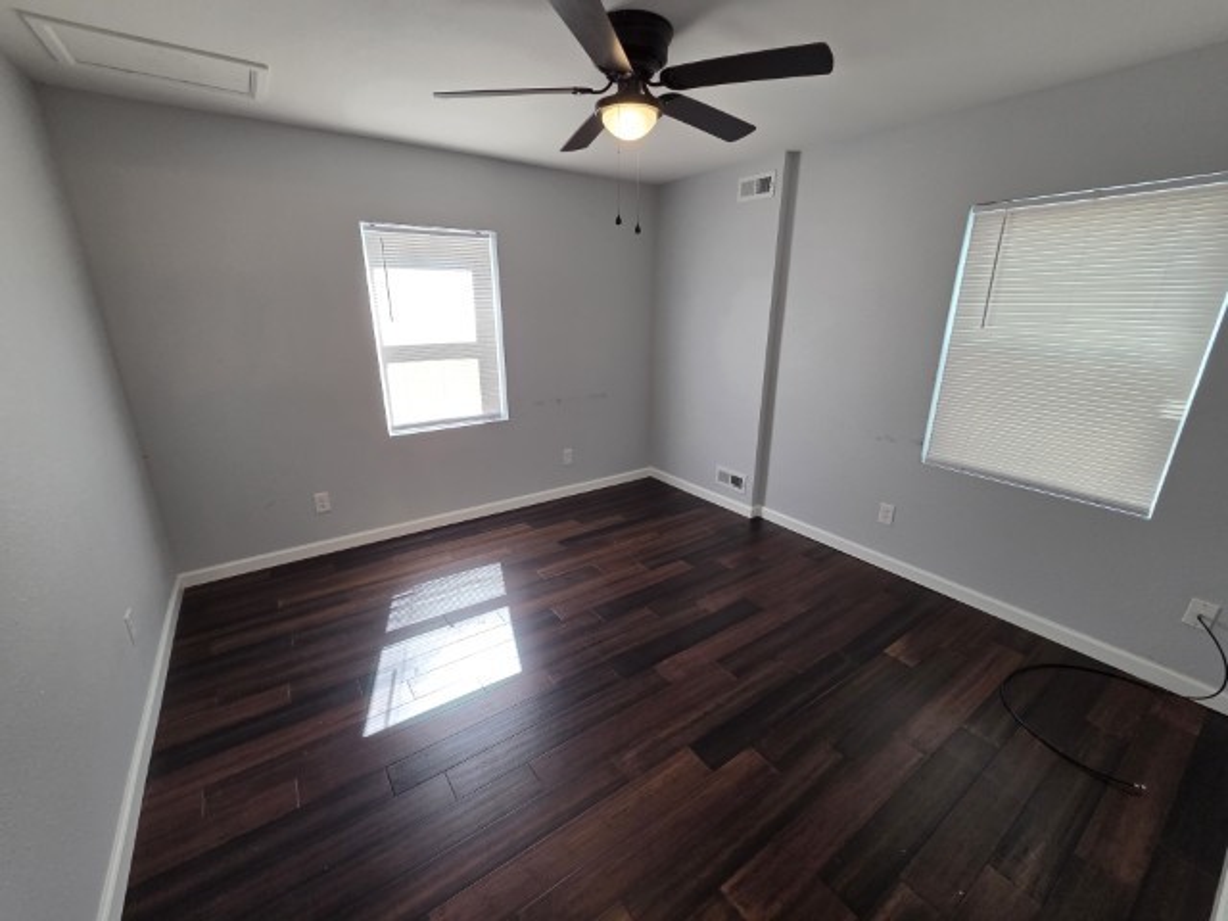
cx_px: 614
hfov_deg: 106.2
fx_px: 461
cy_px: 460
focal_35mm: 13
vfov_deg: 89.9
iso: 200
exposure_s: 1/120
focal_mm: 2.2
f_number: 2.2
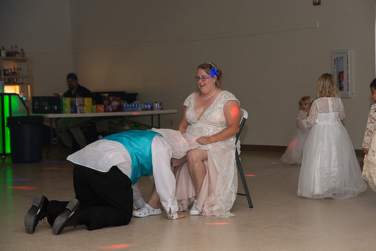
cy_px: 134
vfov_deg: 17.9
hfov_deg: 26.6
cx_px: 202
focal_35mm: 76
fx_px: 794
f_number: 3.5
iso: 800
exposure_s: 1/125
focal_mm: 70
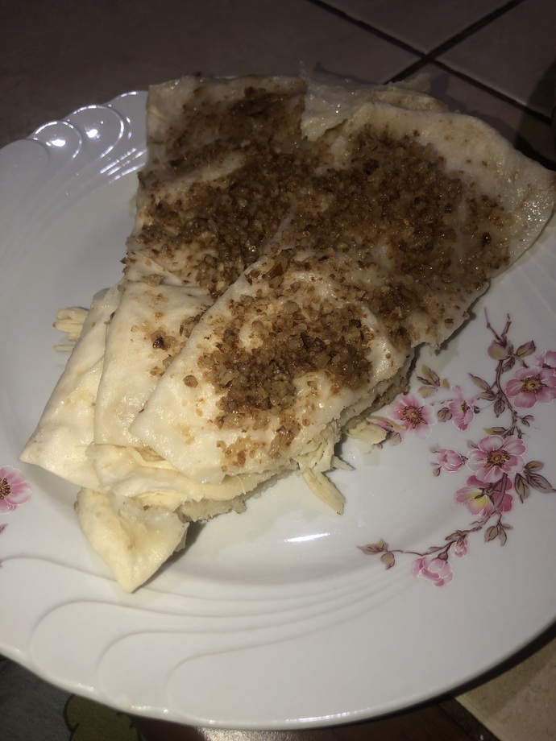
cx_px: 278
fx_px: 600
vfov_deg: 63.4
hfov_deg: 49.7
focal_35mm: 28
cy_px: 370
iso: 20
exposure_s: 1/43
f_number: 1.8
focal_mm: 3.99
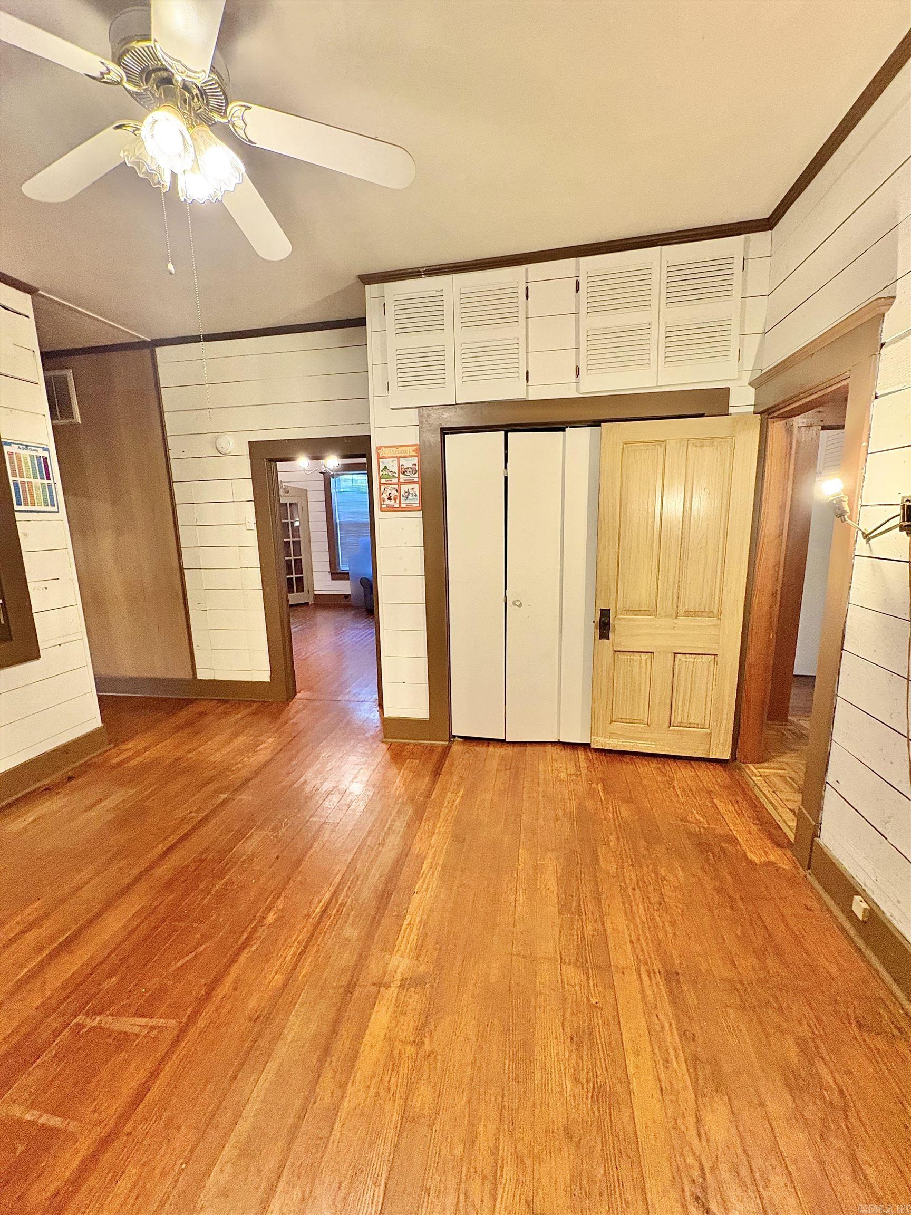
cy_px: 608
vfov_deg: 102.1
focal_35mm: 14
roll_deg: +0.5
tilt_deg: -9.4
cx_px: 456
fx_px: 491
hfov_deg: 85.7
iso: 500
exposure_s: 1/60
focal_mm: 2.22
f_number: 2.2
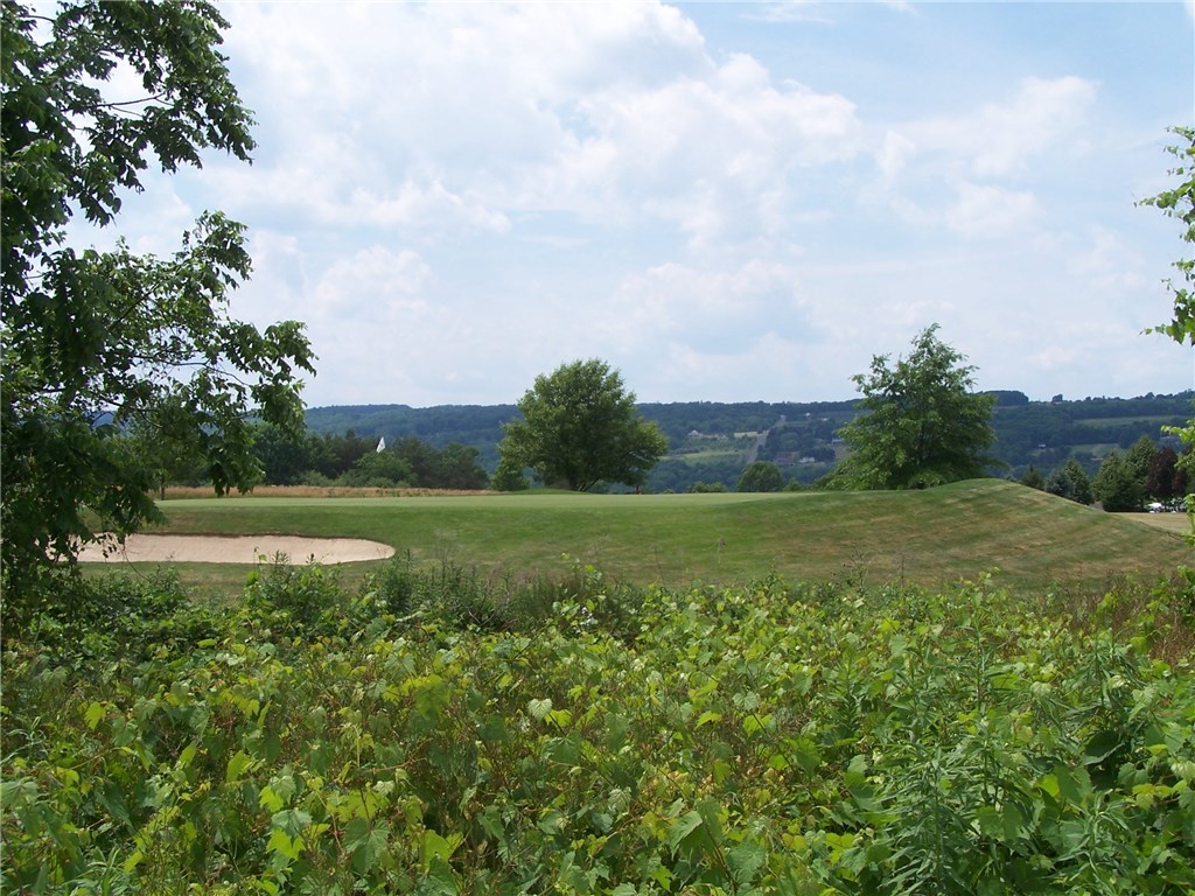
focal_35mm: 48
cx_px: 598
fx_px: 1657
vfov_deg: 30.3
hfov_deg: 39.7
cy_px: 448
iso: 80
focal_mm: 8
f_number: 4
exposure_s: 1/750
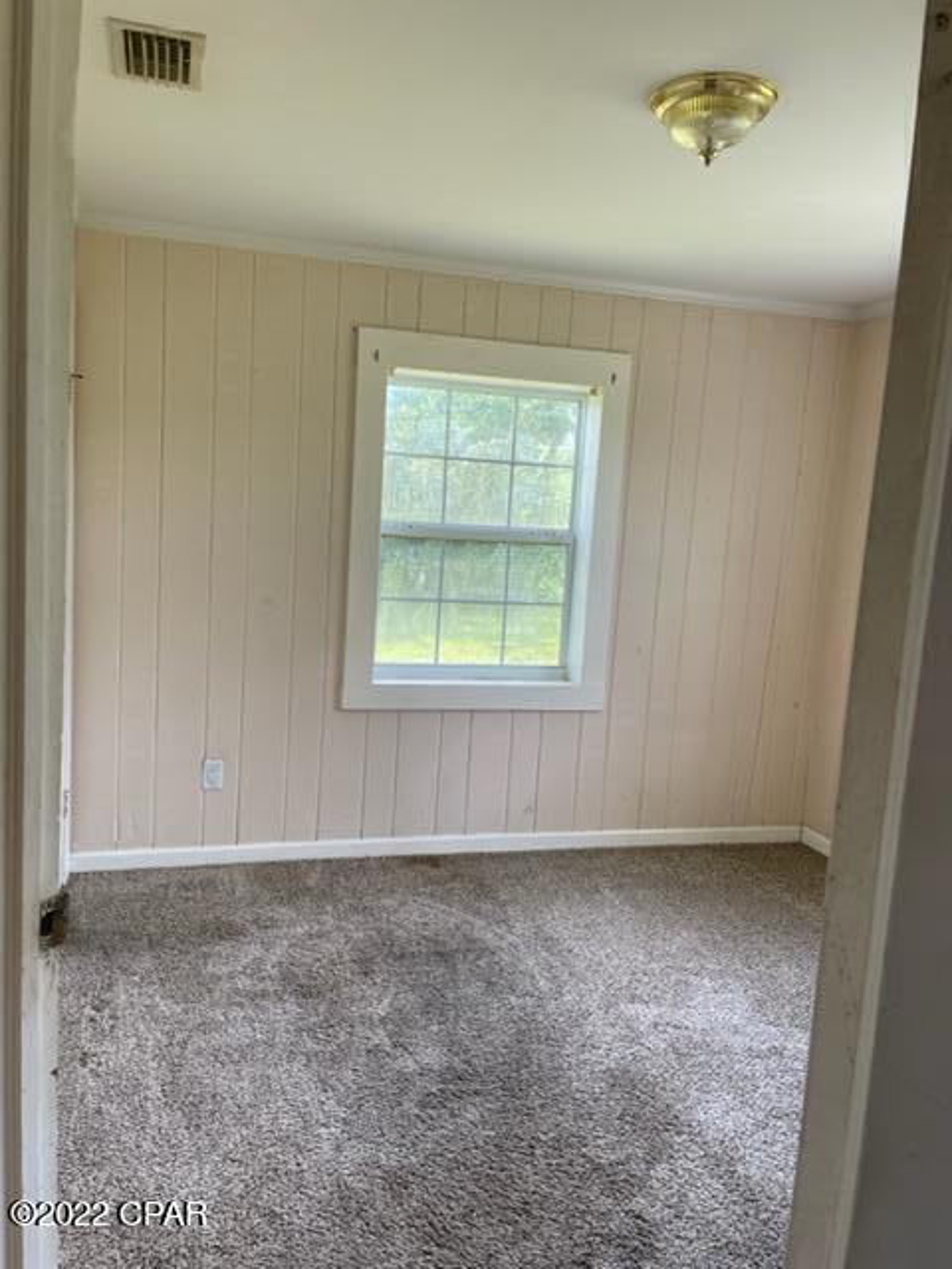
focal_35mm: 26
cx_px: 476
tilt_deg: -5.5
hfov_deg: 53.1
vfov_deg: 67.3
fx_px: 953
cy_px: 634
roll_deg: -4.0
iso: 32
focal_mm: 4.2
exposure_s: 1/142
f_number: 1.6
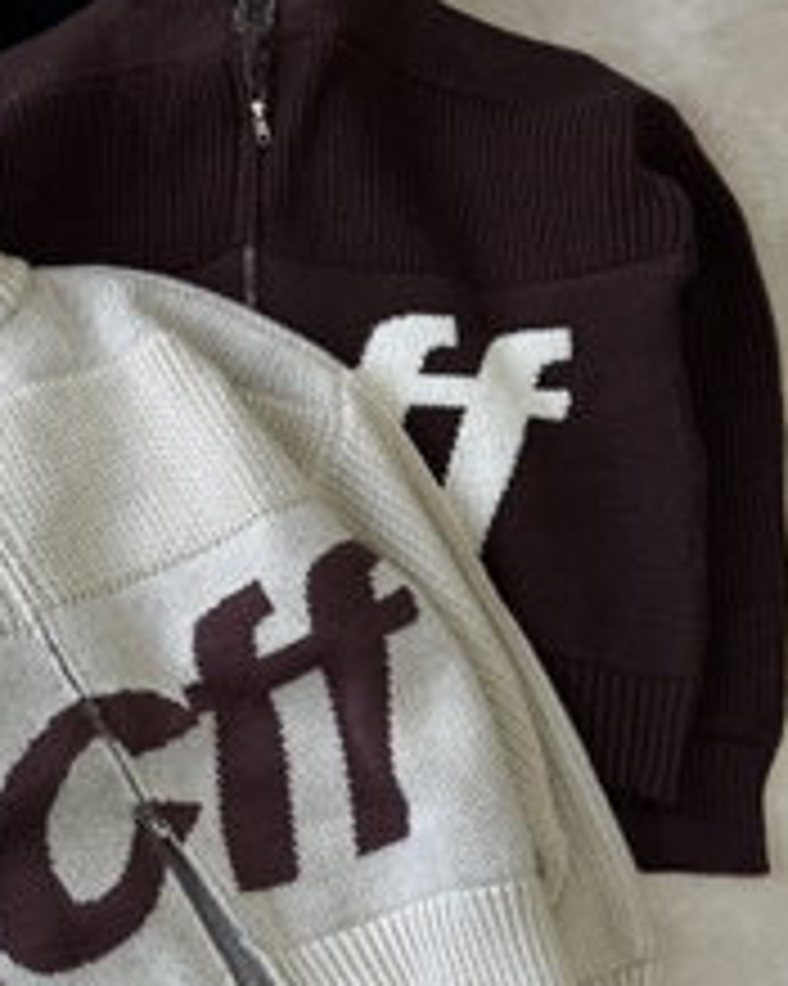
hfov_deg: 25.9
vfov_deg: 33.0
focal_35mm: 57
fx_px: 1663
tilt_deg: -74.9
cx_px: 95
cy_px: 579
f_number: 1.78
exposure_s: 1/100
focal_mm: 6.76
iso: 160
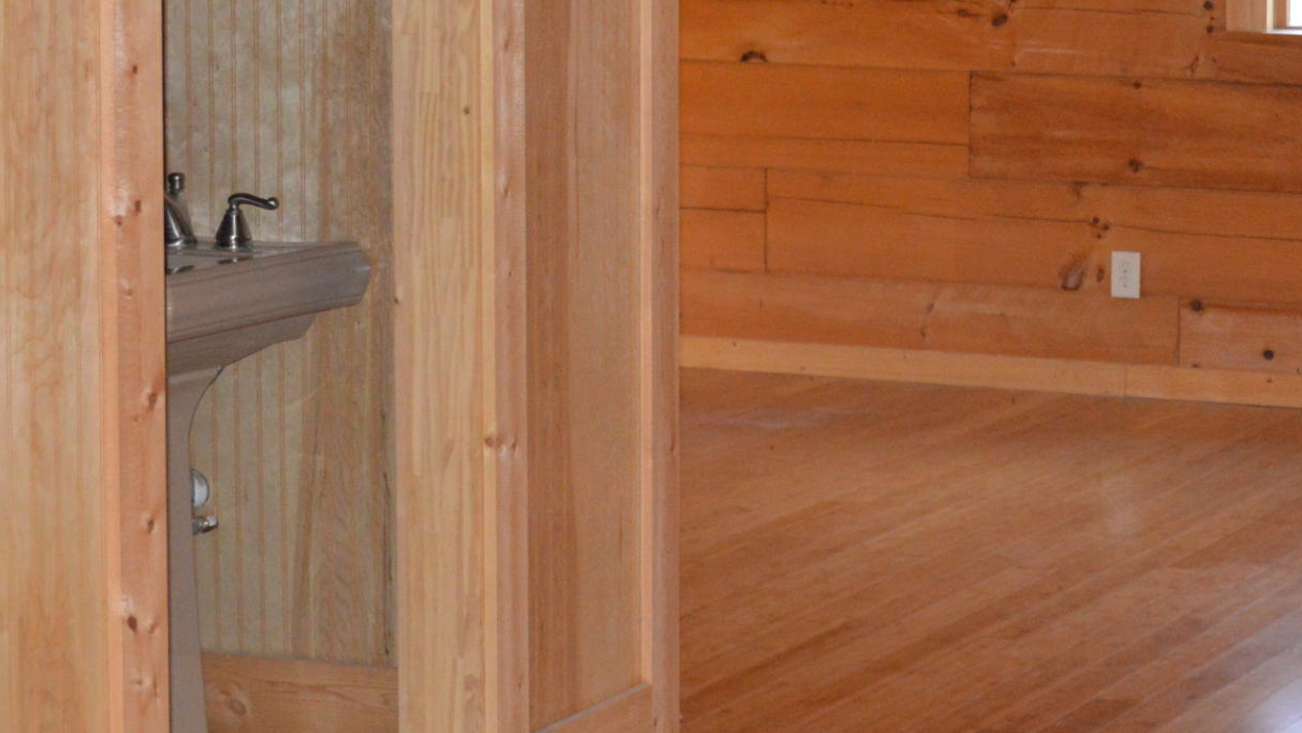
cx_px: 1300
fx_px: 3453
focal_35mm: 100
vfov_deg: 12.1
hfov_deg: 20.7
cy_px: 196
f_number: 4.2
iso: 1600
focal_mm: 26
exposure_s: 1/60
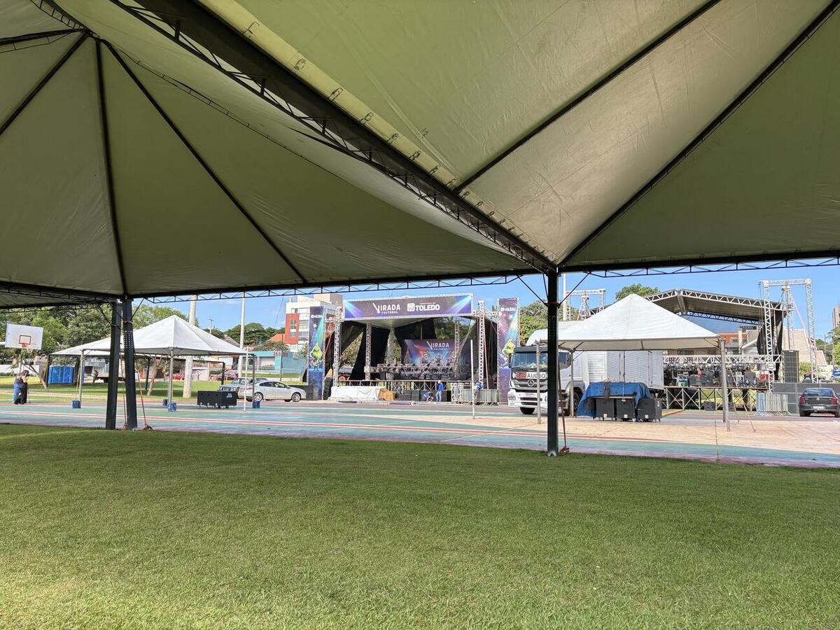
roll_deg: -0.5
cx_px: 420
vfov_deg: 53.1
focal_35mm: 26
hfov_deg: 67.3
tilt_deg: +6.8
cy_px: 315
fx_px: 631
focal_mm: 5.96
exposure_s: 1/935
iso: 50
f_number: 1.6
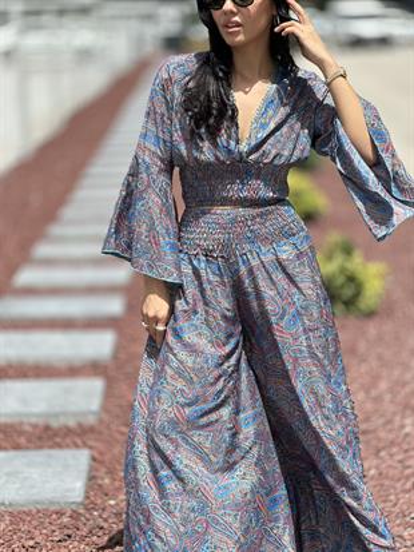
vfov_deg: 25.3
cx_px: 207
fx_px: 1227
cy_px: 276
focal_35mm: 77
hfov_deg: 19.1
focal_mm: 9
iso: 32
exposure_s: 1/426
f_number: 2.8
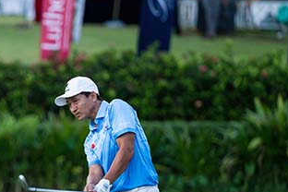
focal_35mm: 615
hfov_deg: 3.3
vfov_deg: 2.2
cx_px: -10
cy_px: 125
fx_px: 4920
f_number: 2.8
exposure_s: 1/320
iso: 800
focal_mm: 200
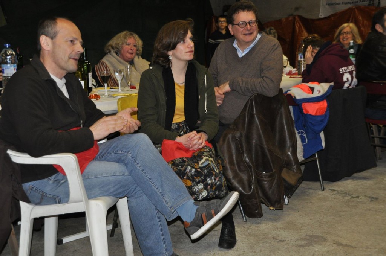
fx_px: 546
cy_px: 128
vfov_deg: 26.4
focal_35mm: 51
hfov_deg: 38.9
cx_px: 193
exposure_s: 1/60
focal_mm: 34
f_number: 4.5
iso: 800
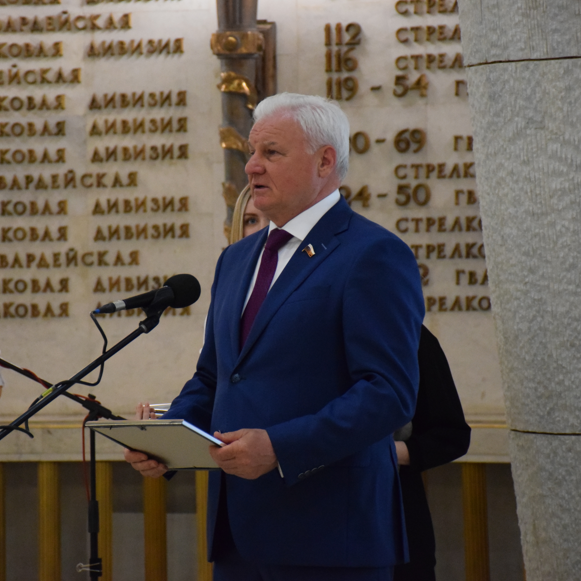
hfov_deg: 9.1
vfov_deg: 9.1
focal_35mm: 192
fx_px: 3646
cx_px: 216
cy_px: 291
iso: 4500
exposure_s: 1/125
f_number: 5.6
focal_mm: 100
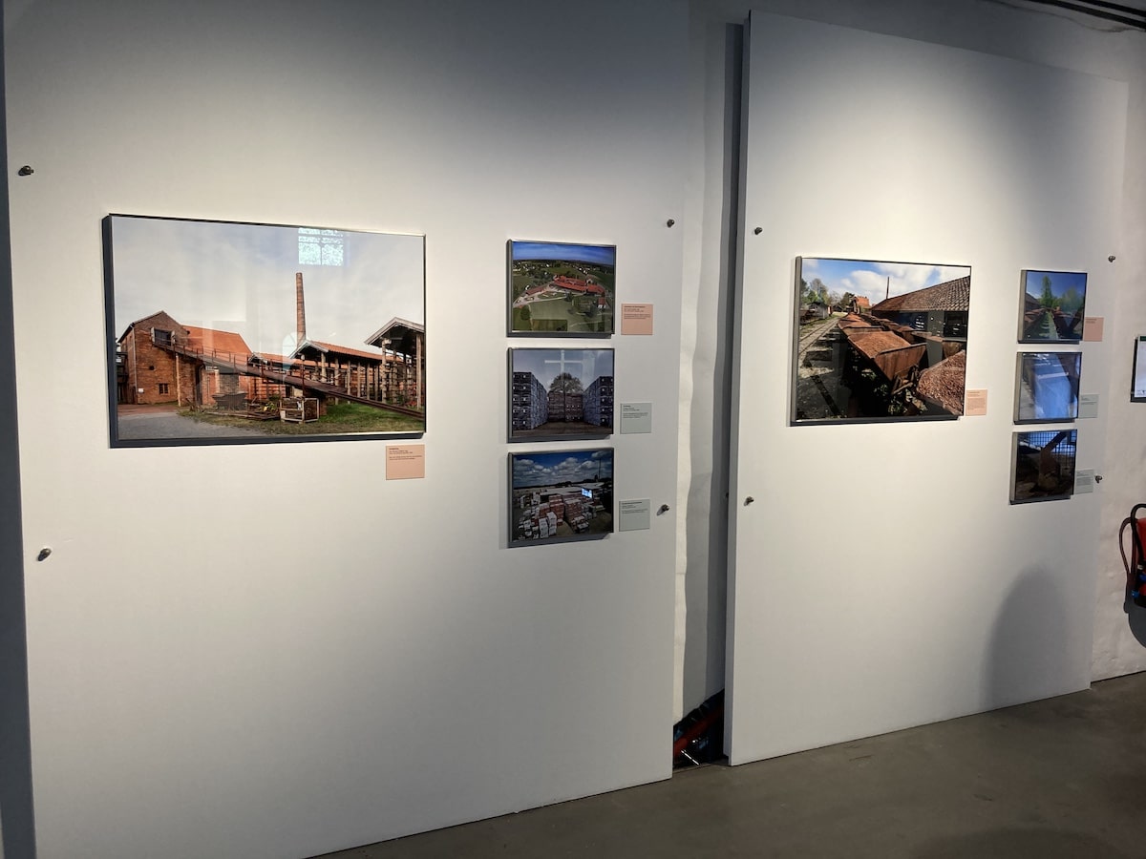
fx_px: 927
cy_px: 430
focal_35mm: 28
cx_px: 573
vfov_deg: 49.7
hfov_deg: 63.4
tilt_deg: -6.3
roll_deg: -0.1
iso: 80
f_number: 1.8
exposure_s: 1/100
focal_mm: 3.99
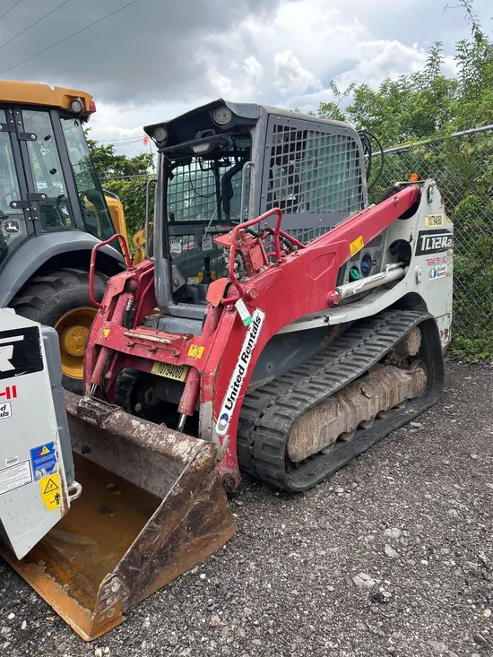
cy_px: 328
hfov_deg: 53.1
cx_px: 246
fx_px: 494
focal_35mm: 26
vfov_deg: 67.3
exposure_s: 1/991
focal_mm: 5.7
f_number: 1.5
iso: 50
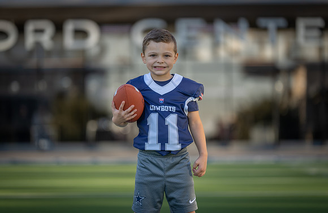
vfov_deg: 7.5
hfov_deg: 11.5
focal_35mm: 180
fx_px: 1628
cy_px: 99
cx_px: 155
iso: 100
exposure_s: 1/500
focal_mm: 168
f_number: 2.8
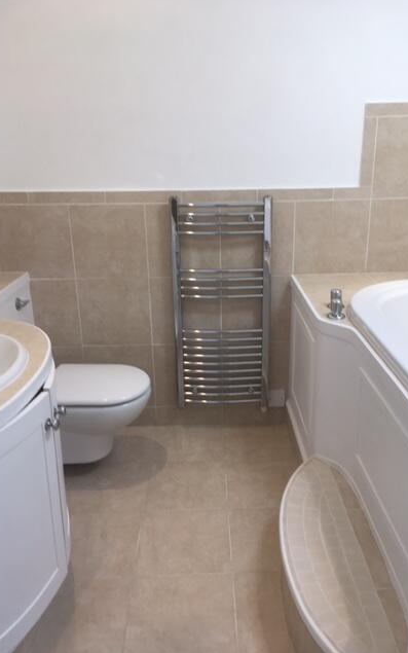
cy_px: 326
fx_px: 551
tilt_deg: -20.1
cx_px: 222
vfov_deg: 61.2
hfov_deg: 40.6
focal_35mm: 31
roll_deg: +1.2
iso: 32
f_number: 2.2
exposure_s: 1/50
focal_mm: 4.15
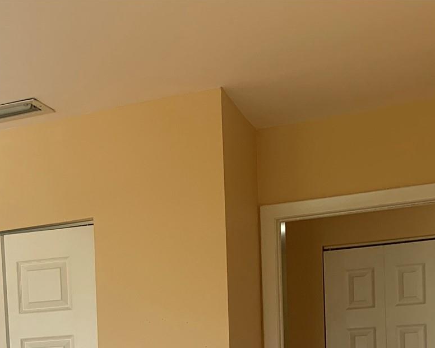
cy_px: 429
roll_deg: +3.5
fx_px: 863
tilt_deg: -1.6
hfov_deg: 26.5
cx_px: -17
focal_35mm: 67
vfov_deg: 21.1
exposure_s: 1/121
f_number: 1.8
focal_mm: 4.25
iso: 80
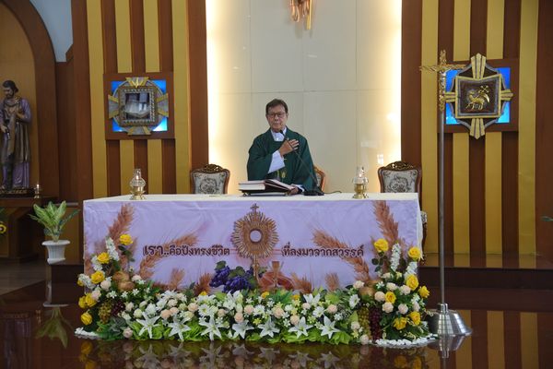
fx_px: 845
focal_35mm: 55
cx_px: 276
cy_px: 184
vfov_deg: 24.6
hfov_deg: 36.2
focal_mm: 55
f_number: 4
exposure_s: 1/60
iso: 500
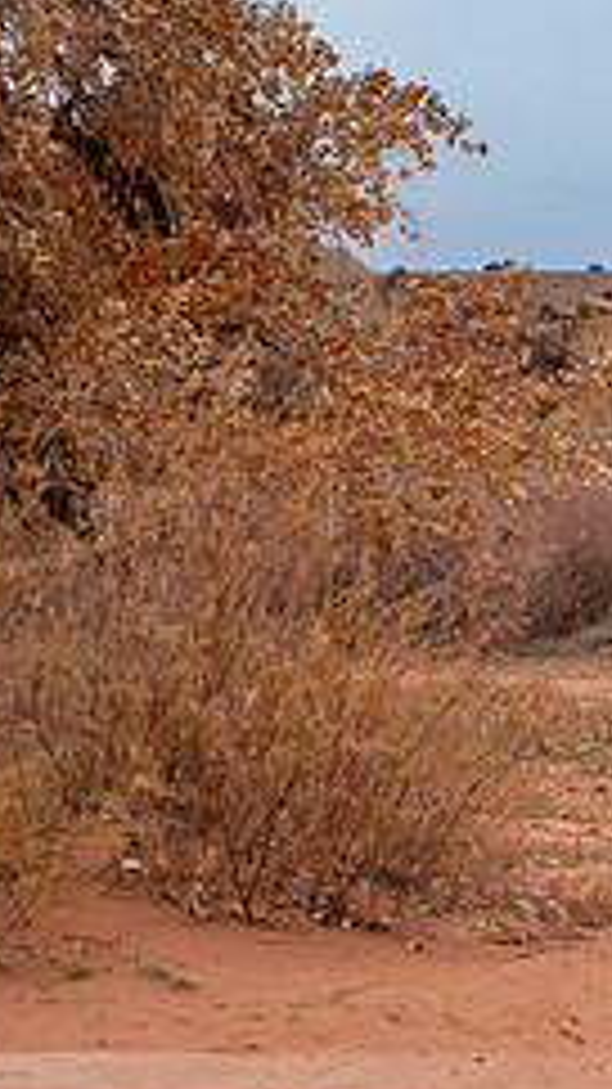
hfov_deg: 6.8
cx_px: 950
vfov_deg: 12.2
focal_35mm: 176
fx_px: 5081
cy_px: 360
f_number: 4
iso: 400
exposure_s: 1/3200
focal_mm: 70
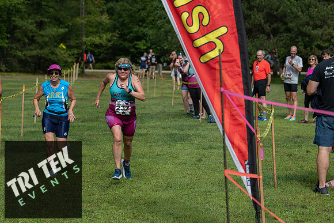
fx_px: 1132
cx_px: 167
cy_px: 112
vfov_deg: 11.2
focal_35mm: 122
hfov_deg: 16.8
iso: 200
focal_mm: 122
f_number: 5.6
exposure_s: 1/800
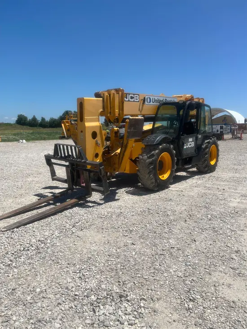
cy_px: 164
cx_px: 124
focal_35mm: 26
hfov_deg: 53.1
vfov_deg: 67.3
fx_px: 247
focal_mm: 5.1
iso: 50
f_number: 1.6
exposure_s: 1/6173
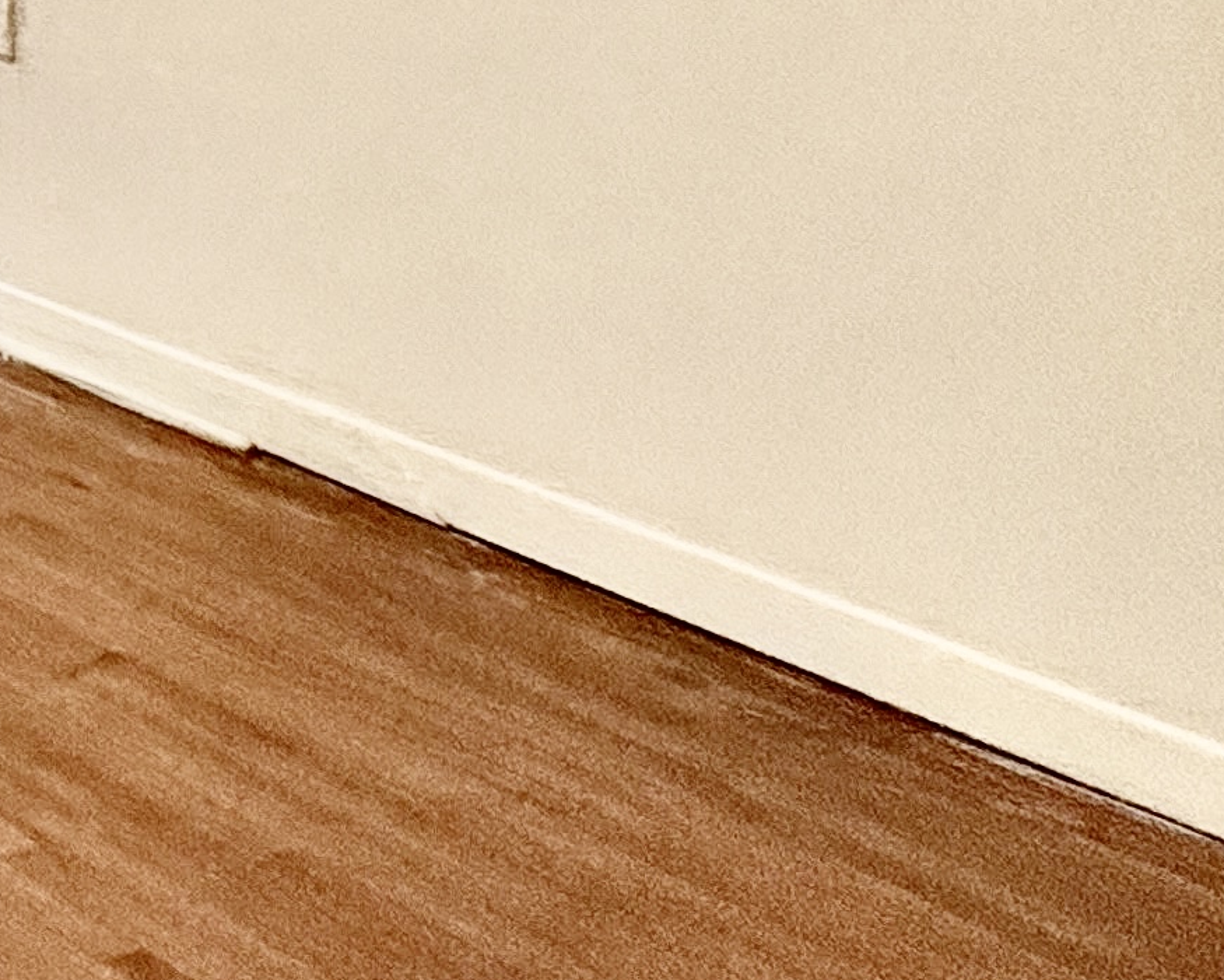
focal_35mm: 63
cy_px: -578
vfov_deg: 20.1
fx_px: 2282
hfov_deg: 17.3
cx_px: -1420
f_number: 2.2
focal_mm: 2.22
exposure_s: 1/120
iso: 320
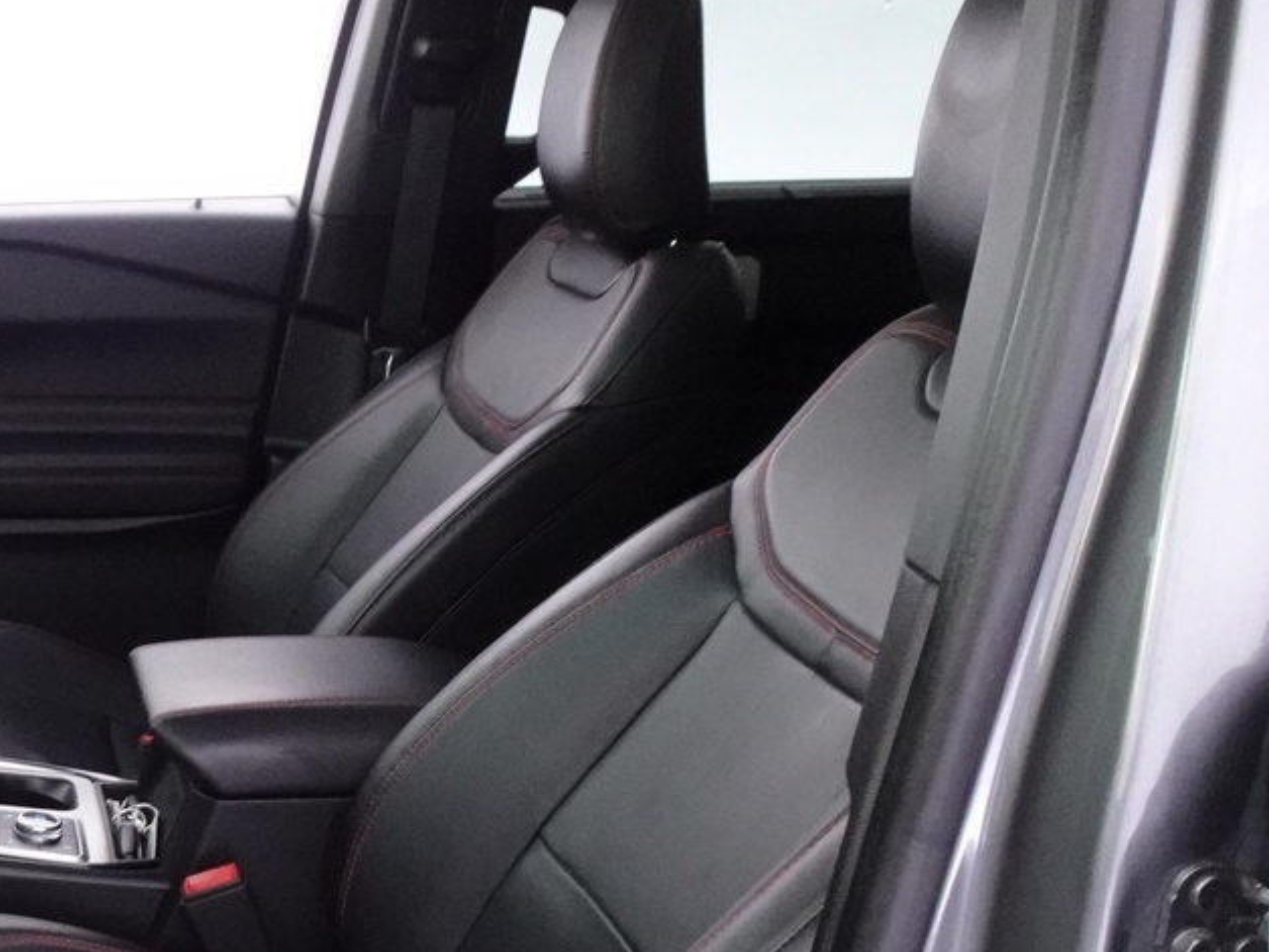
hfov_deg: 32.4
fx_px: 2016
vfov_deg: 25.8
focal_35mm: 55
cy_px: 835
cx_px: 24
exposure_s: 1/8
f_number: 3.5
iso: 800
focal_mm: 4.25
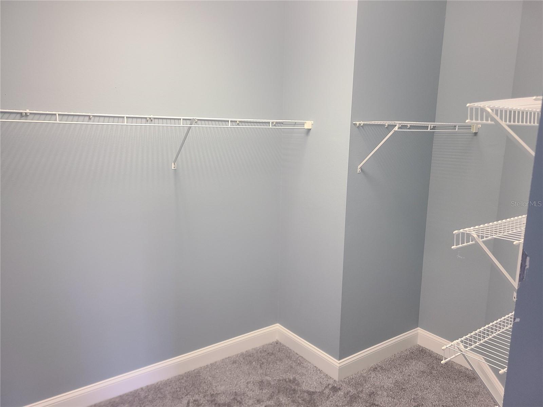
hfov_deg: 67.3
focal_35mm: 26
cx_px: 272
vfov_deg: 53.1
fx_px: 408
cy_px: 204
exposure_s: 1/40
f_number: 1.8
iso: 400
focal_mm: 5.4
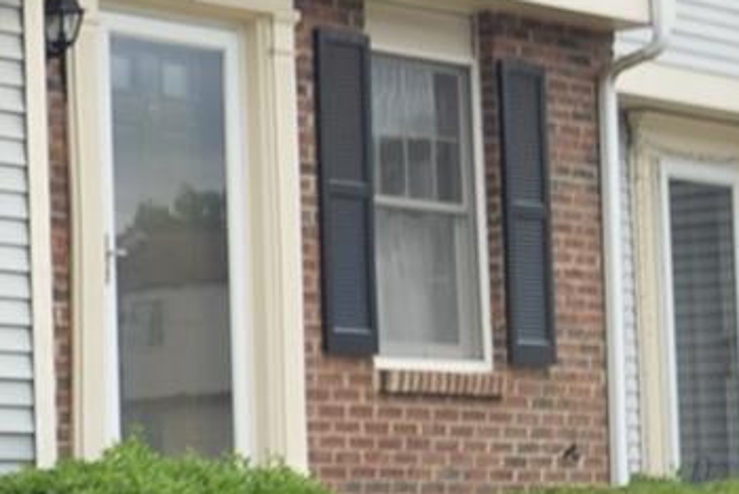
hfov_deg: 15.0
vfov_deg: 11.1
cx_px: -490
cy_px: 135
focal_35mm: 123
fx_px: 2527
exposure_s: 1/200
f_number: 7.1
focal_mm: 14
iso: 100
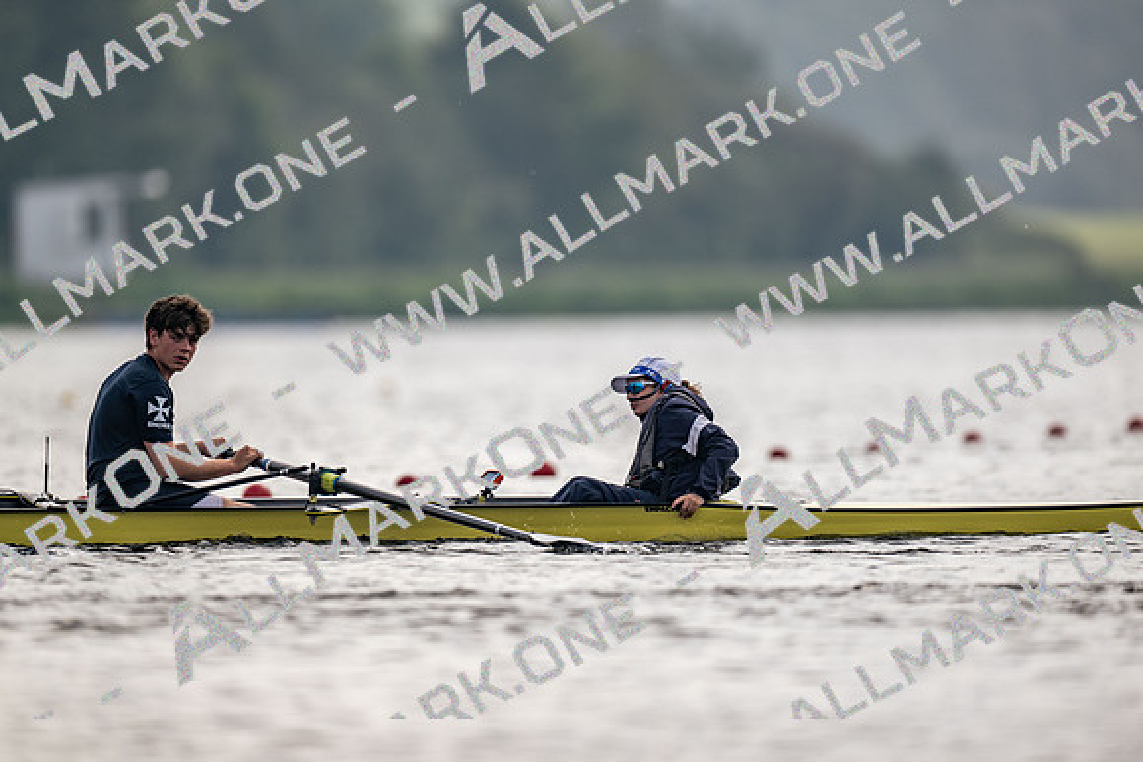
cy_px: 381
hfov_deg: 3.4
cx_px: 572
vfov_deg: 2.3
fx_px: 19054
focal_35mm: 600
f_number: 4
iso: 220
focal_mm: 600
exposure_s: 1/2500
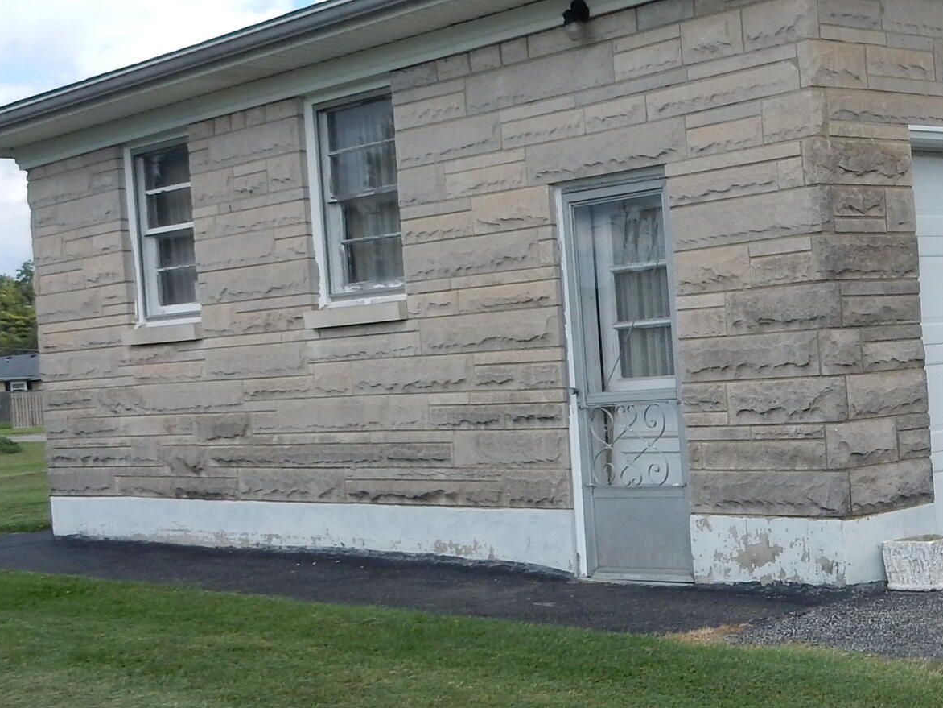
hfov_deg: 28.1
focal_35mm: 64
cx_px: 978
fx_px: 1743
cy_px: 396
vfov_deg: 22.9
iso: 125
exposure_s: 1/1000
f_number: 3.7
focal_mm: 4.5
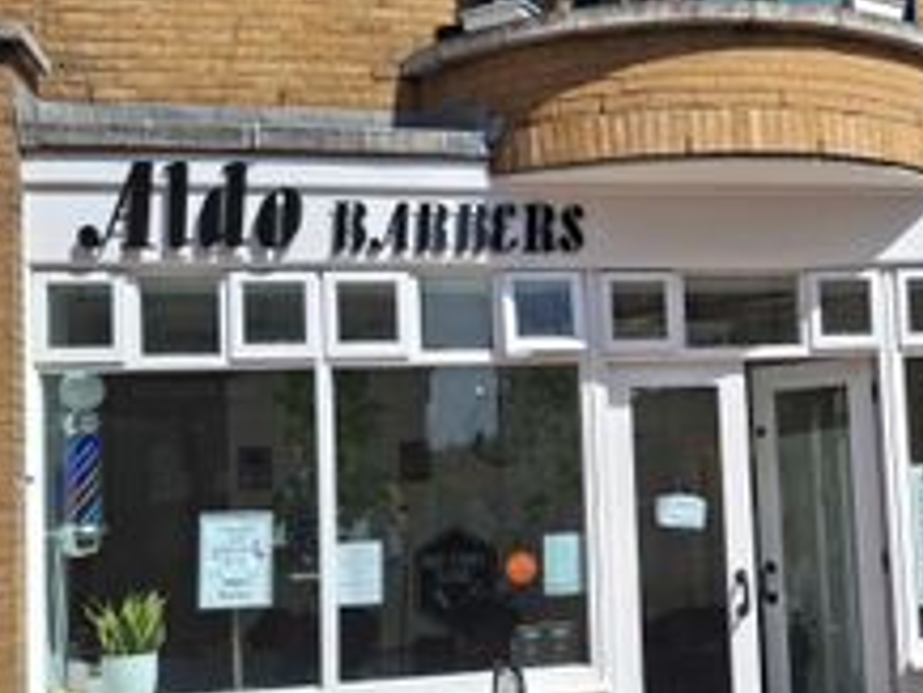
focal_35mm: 46
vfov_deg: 31.5
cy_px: 395
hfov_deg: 40.2
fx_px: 1227
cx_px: 681
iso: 32
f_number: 1.8
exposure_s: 1/2398
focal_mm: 4.69
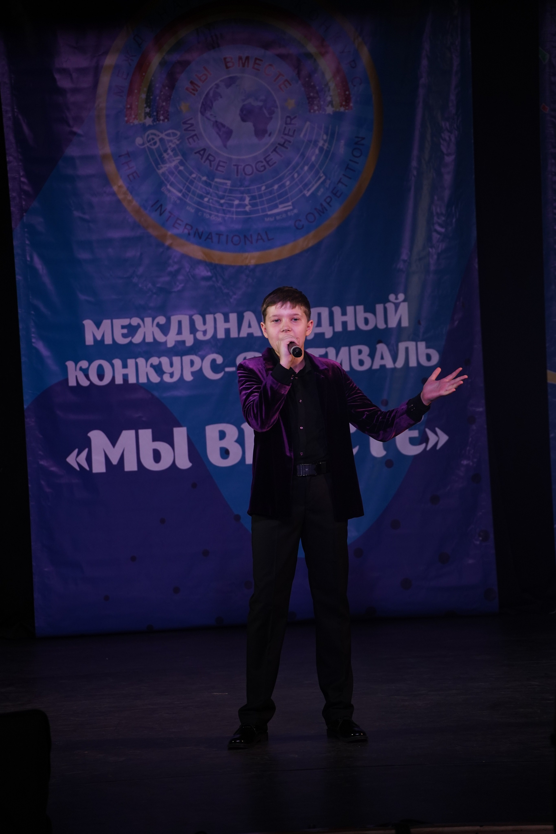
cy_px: 417
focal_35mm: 166
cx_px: 278
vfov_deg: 12.4
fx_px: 3845
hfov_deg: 8.3
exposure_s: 1/250
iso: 1600
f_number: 5.6
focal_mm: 166
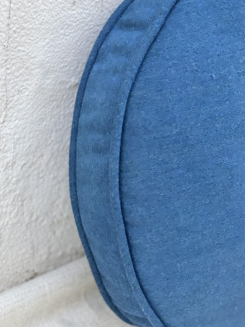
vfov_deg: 32.1
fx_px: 566
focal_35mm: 60
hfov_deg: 24.4
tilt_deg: -24.1
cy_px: 141
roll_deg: -9.6
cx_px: 120
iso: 250
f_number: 2
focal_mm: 6
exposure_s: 1/122
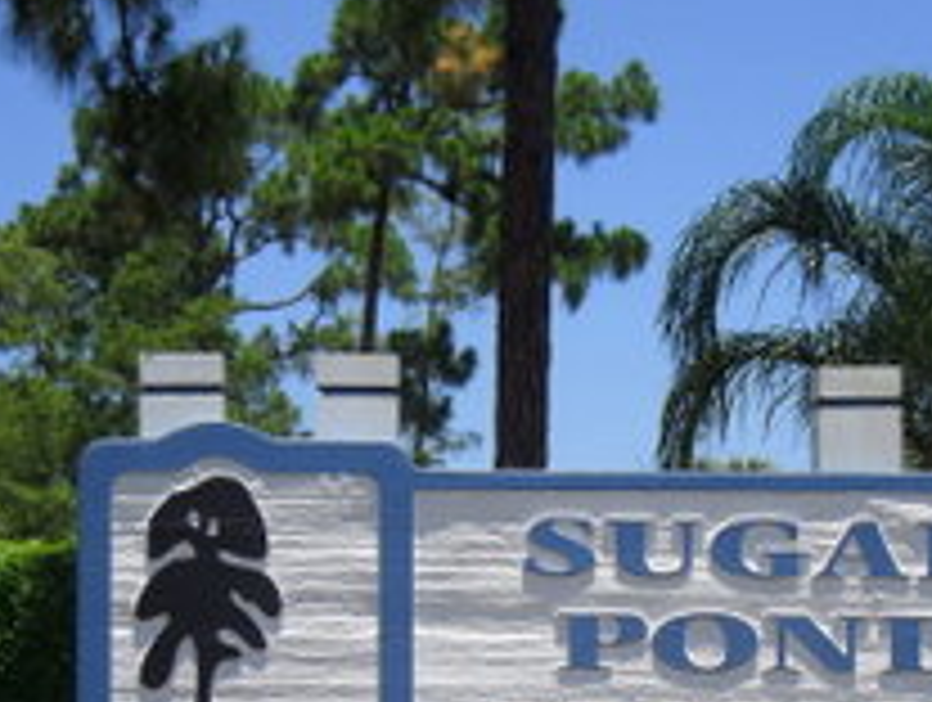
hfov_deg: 15.4
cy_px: 724
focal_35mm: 128
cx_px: 563
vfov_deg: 11.5
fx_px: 3452
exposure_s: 1/1000
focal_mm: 10.6
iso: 80
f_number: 4
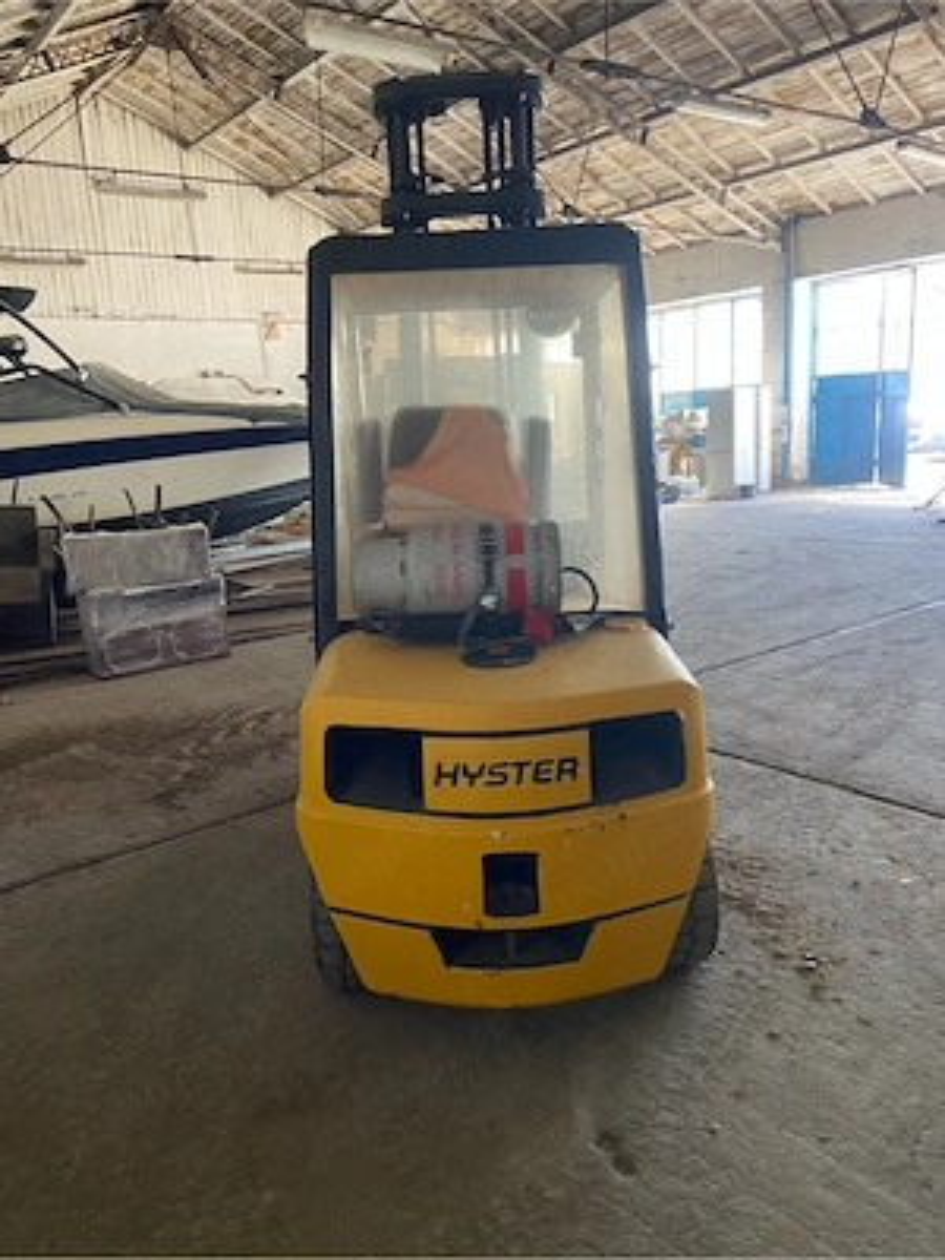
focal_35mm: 26
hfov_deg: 53.1
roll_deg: +4.2
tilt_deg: -11.9
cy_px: 630
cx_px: 472
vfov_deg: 67.3
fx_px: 946
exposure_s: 1/60
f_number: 1.8
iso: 160
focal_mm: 4.25
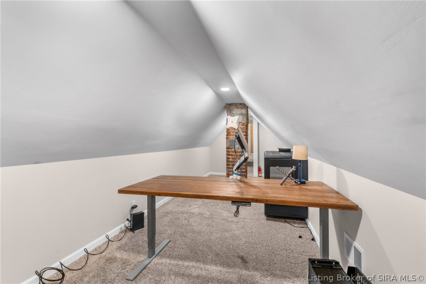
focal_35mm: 16
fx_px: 189
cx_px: 213
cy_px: 142
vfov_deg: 73.8
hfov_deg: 96.7
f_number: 11
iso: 400
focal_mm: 16
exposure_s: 2
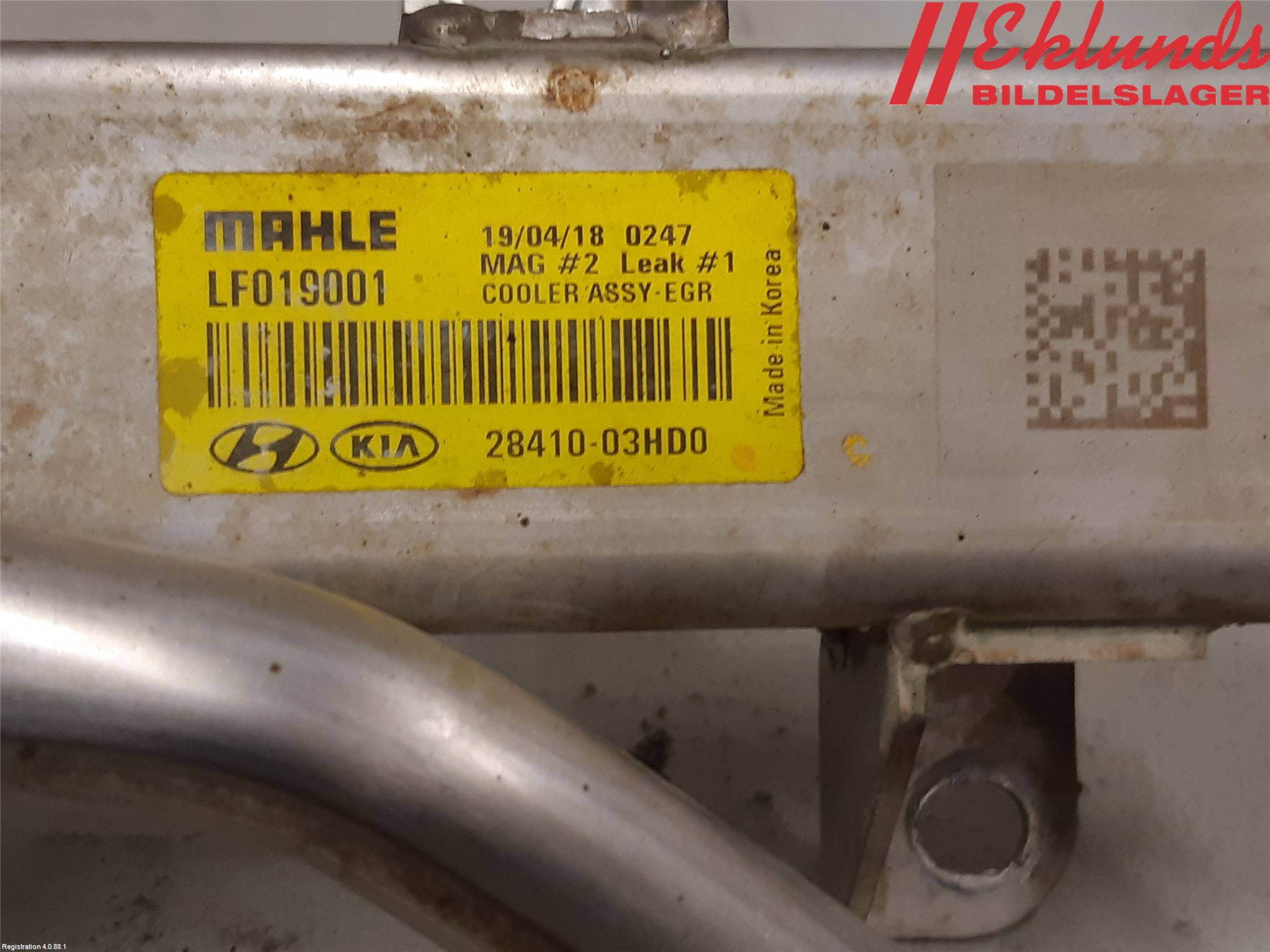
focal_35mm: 26
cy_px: 476
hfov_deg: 67.3
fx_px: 954
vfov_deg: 53.1
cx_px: 635
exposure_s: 1/50
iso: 80
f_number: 1.7
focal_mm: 3.93
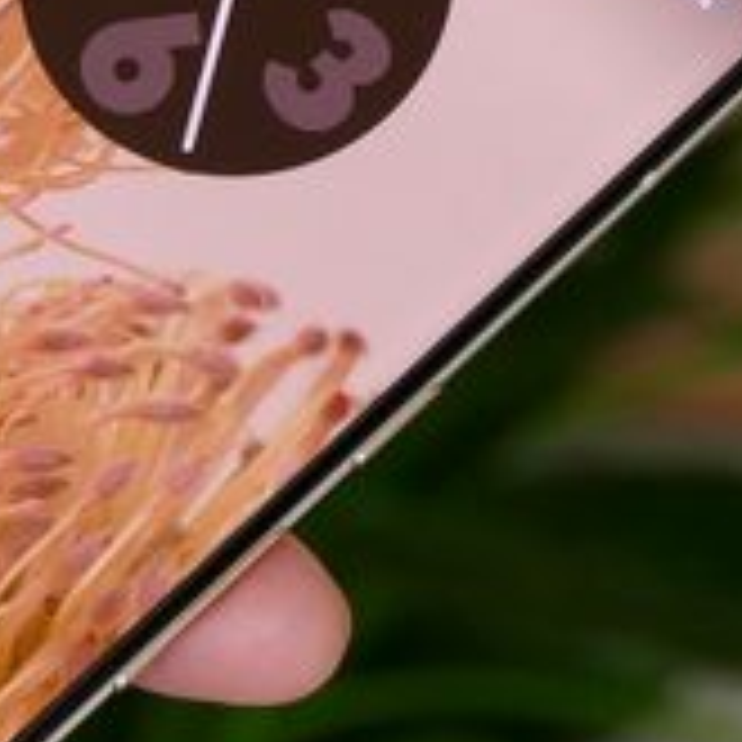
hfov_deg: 3.7
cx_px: -315
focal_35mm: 467
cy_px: 371
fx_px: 11325
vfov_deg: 3.8
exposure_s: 1/80
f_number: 4.5
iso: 640
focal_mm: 45.89
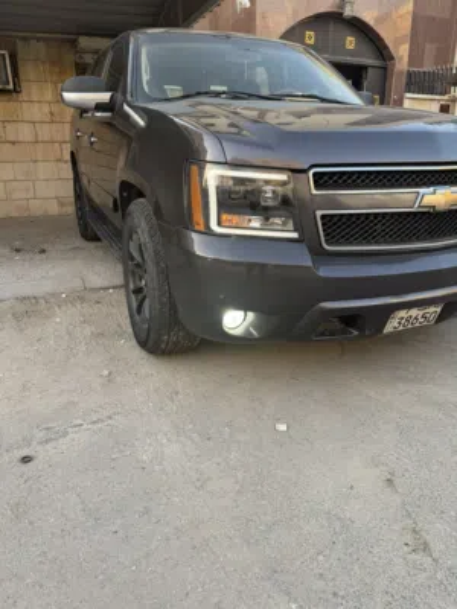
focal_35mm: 24
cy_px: 304
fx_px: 422
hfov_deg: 56.8
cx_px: 228
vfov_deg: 71.6
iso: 64
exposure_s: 1/244
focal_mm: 6.76
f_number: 1.78
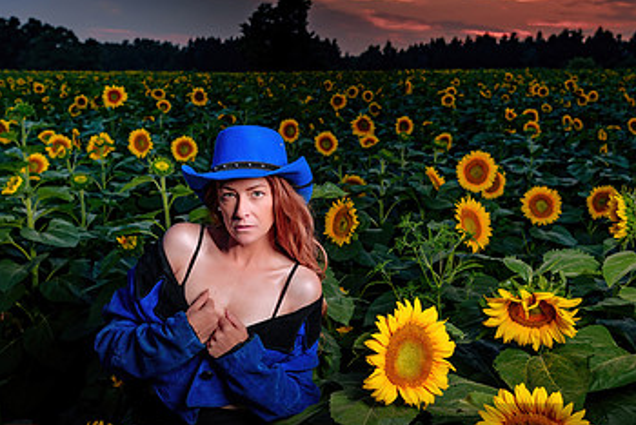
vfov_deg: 33.5
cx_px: 363
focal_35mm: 40
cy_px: 215
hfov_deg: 48.3
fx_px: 707
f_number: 4
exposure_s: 1/125
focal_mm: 24
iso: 64
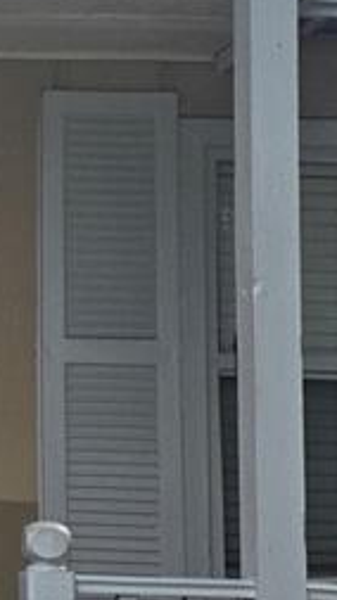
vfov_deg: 18.0
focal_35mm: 119
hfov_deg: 9.4
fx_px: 1894
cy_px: 325
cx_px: -392
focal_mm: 6.25
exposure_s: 1/6571
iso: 80
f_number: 1.7
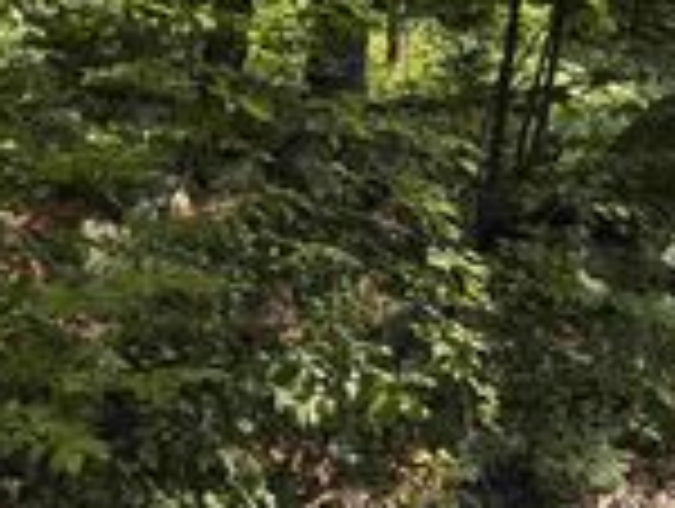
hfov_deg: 21.2
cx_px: 958
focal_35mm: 80
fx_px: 1562
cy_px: -321
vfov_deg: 16.3
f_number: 1.78
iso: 80
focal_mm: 6.76
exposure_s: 1/454
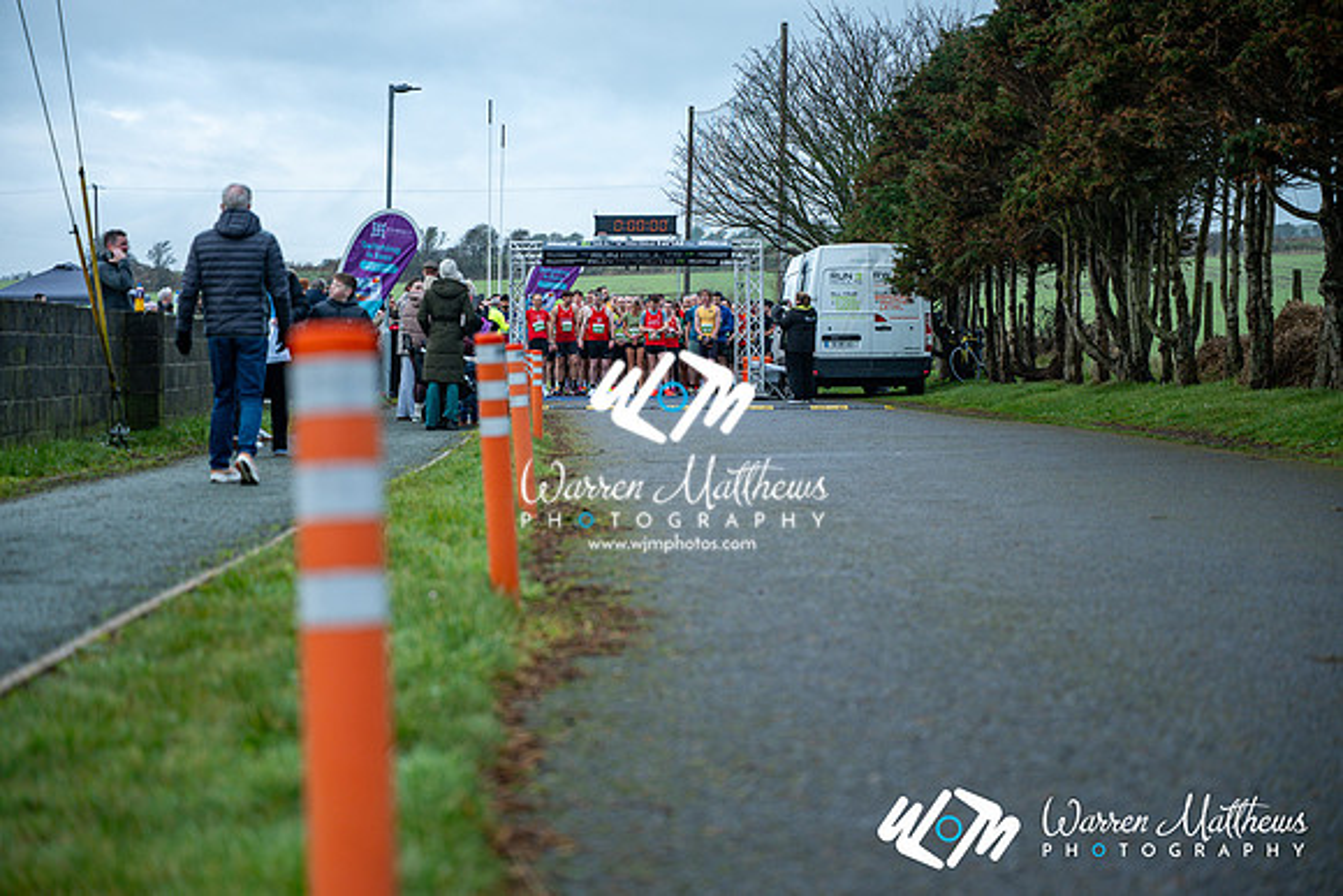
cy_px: 448
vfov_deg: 19.5
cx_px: 672
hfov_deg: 28.8
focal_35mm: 70
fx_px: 2612
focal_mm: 70
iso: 280
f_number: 2.8
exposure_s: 1/1250
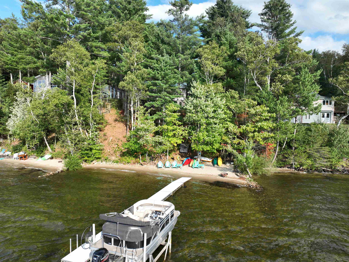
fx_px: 242
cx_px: 174
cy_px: 131
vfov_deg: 56.8
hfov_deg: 71.6
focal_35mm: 24
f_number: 2.8
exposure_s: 1/1000
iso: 110
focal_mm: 12.29
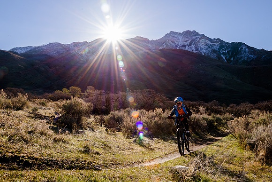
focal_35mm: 30
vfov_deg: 43.6
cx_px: 125
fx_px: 227
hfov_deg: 61.8
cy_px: 86
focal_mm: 24
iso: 250
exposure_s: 1/125
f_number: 18
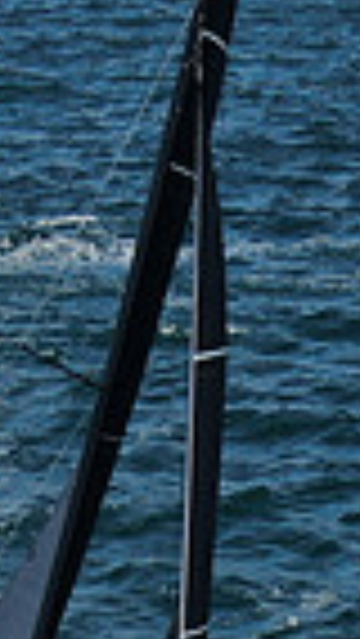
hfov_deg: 5.7
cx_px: 266
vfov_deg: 10.0
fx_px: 3610
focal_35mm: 213
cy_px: 659
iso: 100
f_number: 3.8
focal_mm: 8.6
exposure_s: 1/1000
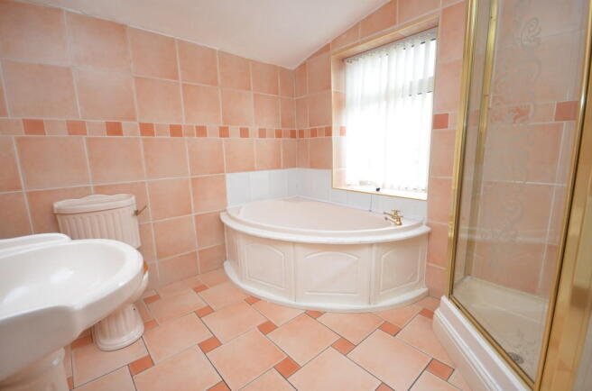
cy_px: 196
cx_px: 296
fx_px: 271
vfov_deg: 71.8
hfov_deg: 95.1
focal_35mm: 16
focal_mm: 11
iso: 800
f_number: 4.2
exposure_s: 1/60
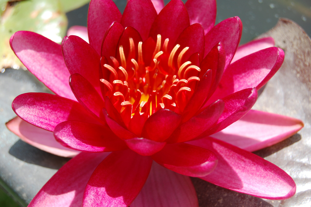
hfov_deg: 24.6
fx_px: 712
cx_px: 156
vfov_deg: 16.5
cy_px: 104
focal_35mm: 82
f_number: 7.1
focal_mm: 55
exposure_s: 1/200
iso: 200
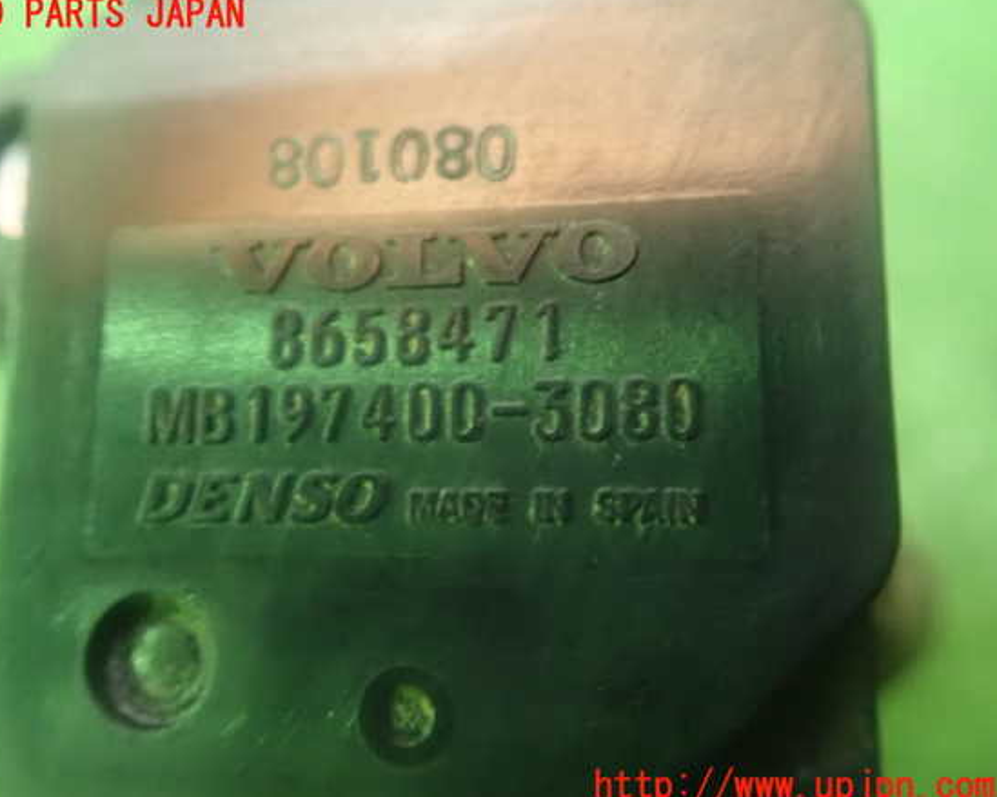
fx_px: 944
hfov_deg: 55.6
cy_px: 401
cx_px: 459
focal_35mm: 32
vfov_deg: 45.8
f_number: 2.3
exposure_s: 1/8
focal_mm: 5.5
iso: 1600
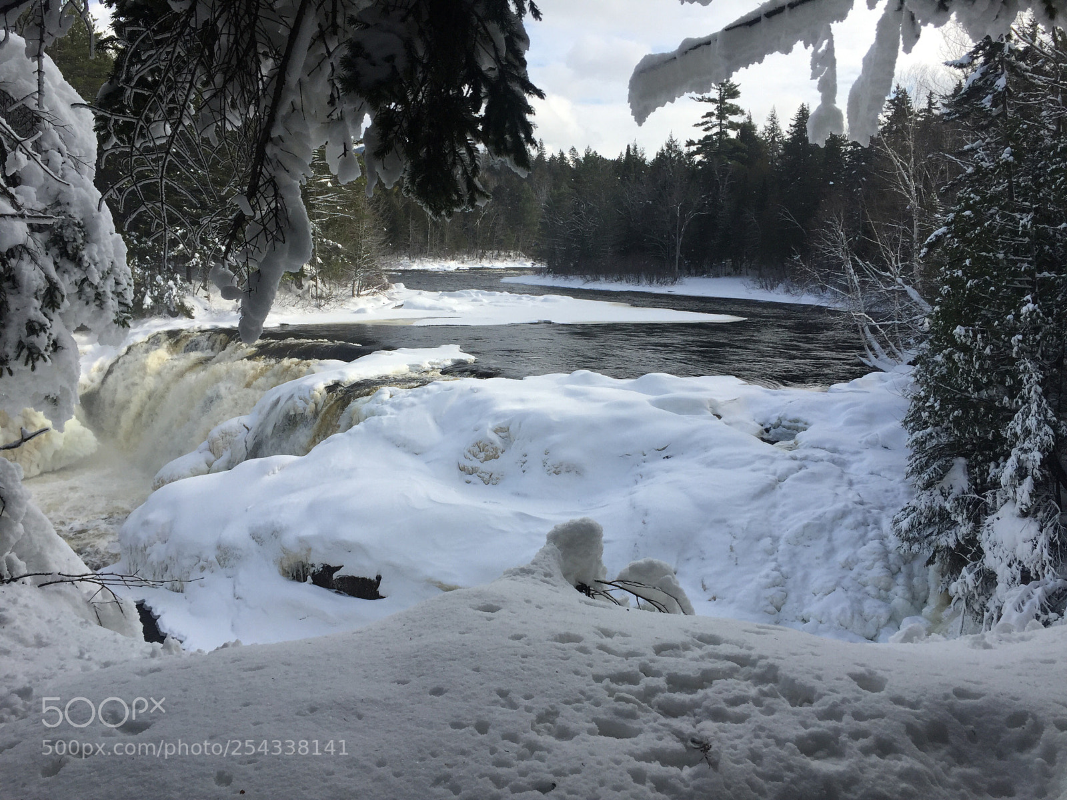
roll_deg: +0.1
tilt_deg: -10.4
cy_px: 400
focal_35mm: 29
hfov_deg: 61.7
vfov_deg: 48.2
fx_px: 894
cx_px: 534
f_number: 2.2
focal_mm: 4.15
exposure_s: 1/1522
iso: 32
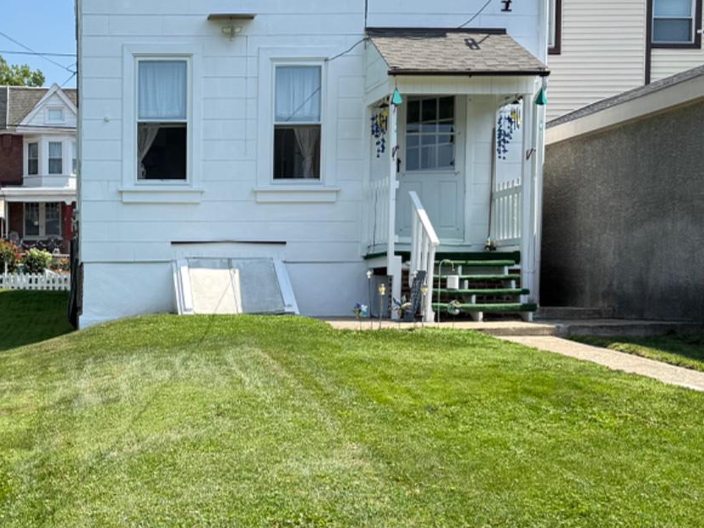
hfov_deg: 31.5
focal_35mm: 59
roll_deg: -0.2
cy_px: 353
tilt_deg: -2.5
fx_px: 1200
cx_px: 97
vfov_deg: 24.7
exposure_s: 1/2801
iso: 100
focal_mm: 6.76
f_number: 1.78
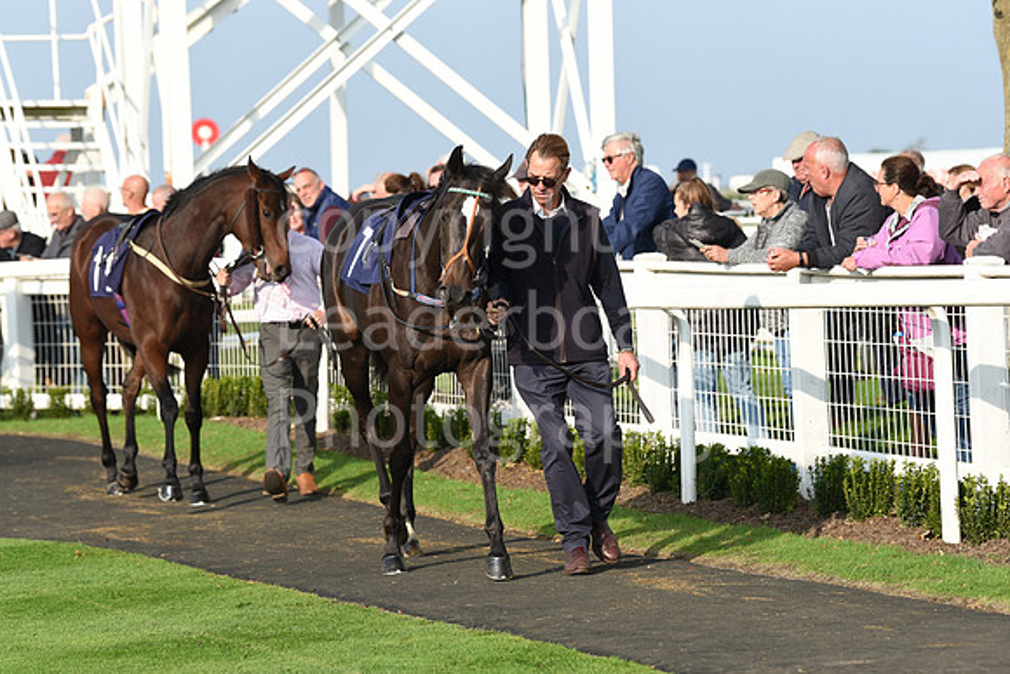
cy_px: 337
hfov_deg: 12.8
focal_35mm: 160
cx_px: 505
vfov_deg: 8.6
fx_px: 4490
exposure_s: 1/2000
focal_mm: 160
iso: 640
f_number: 5.6
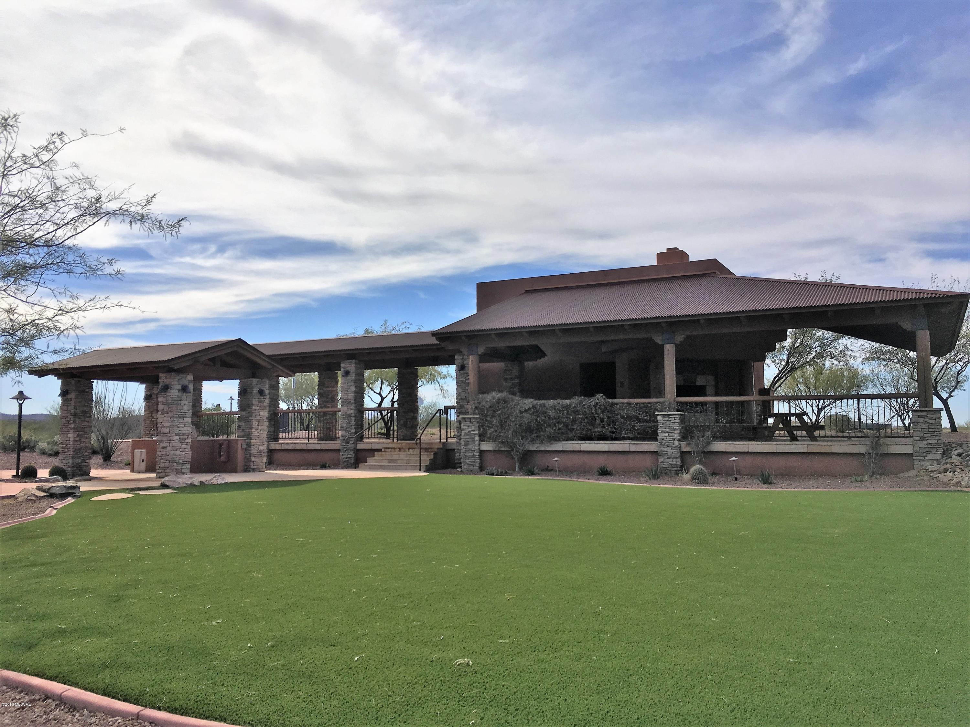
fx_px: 813
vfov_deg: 48.2
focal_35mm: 29
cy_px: 364
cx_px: 485
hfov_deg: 61.7
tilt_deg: +5.5
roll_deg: -0.1
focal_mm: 4.15
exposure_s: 1/3497
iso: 25
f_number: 2.2
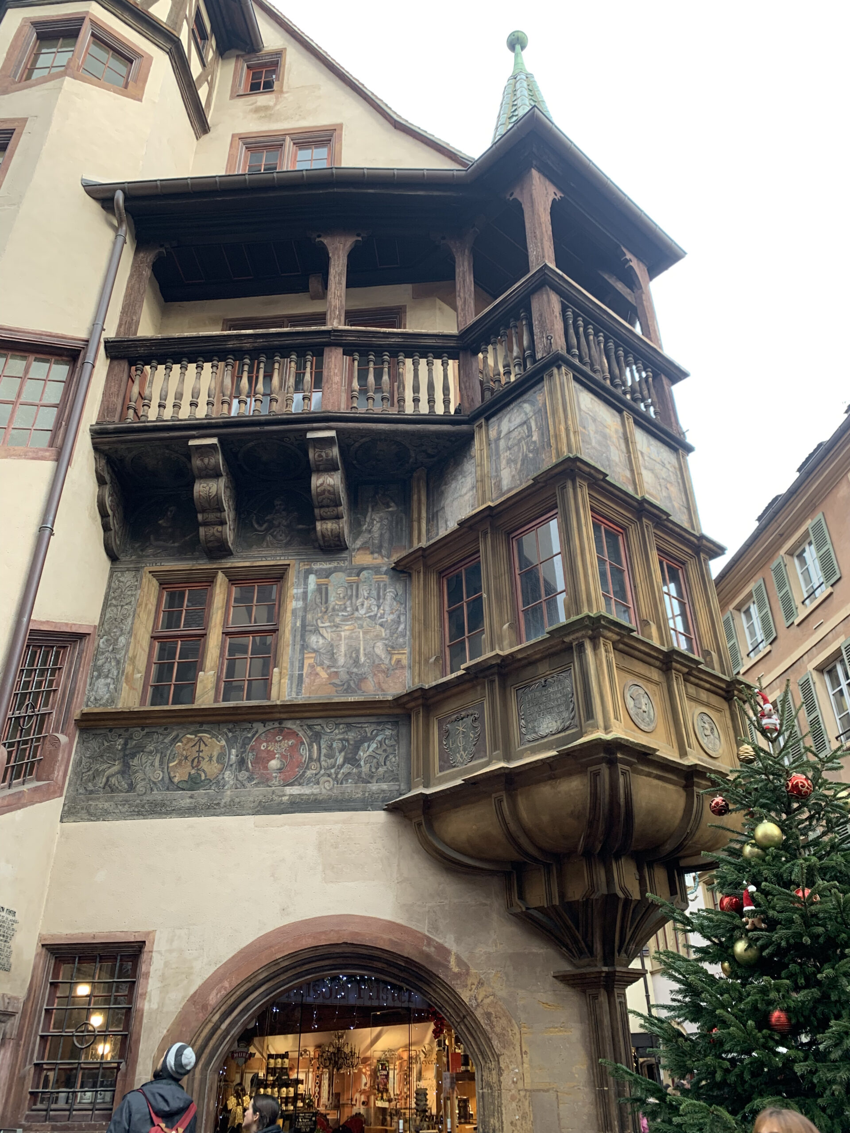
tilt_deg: +33.0
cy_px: 566
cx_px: 425
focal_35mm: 26
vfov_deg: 67.3
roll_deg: +0.1
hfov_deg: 53.1
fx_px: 851
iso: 40
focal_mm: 4.25
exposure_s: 1/121
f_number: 1.8
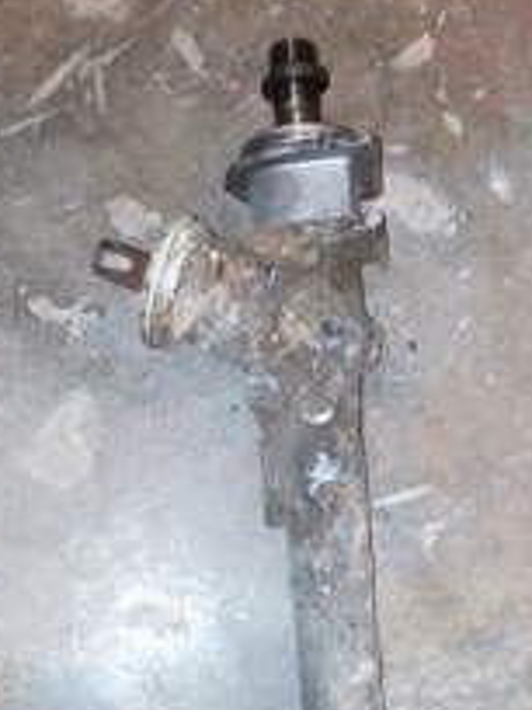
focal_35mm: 49
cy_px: 623
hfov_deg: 29.6
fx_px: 1004
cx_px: 303
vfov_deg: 36.7
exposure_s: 1/20.1
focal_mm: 3.37
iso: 492
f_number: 2.2
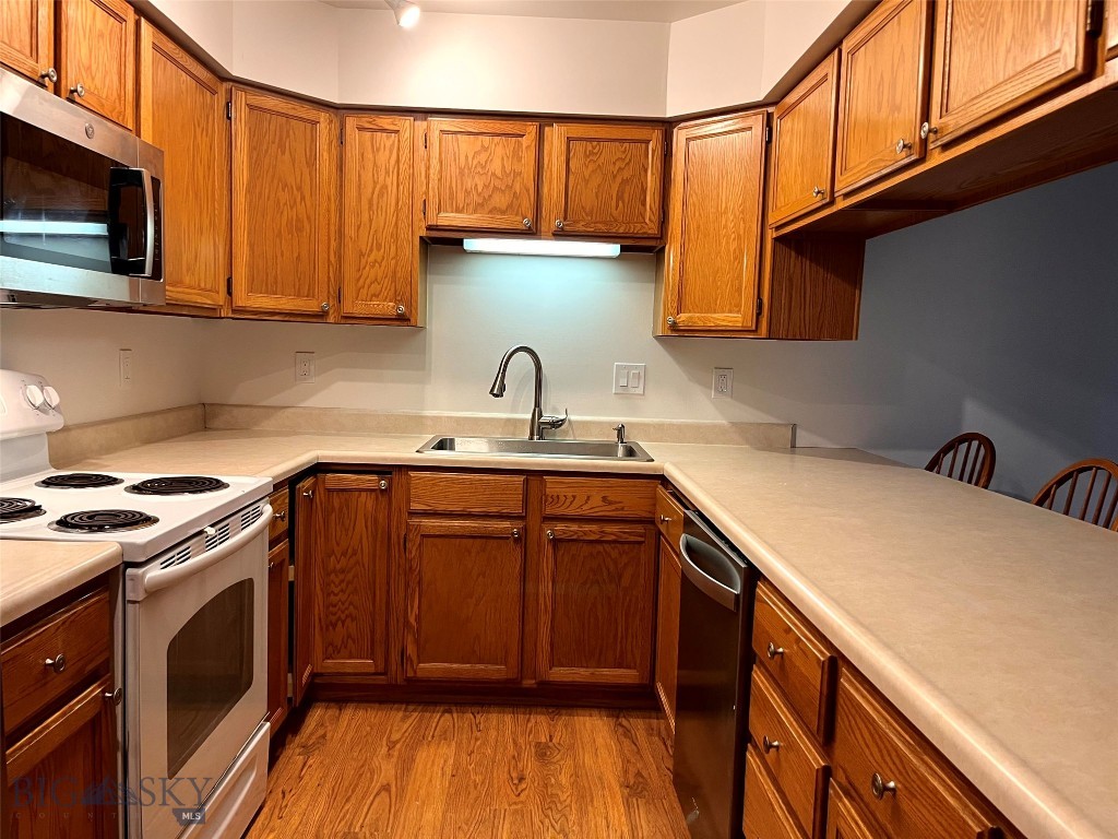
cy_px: 420
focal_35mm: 26
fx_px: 840
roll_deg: -1.9
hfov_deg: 67.3
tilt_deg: -5.2
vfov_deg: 53.1
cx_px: 559
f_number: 1.6
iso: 200
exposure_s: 1/60
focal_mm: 5.1
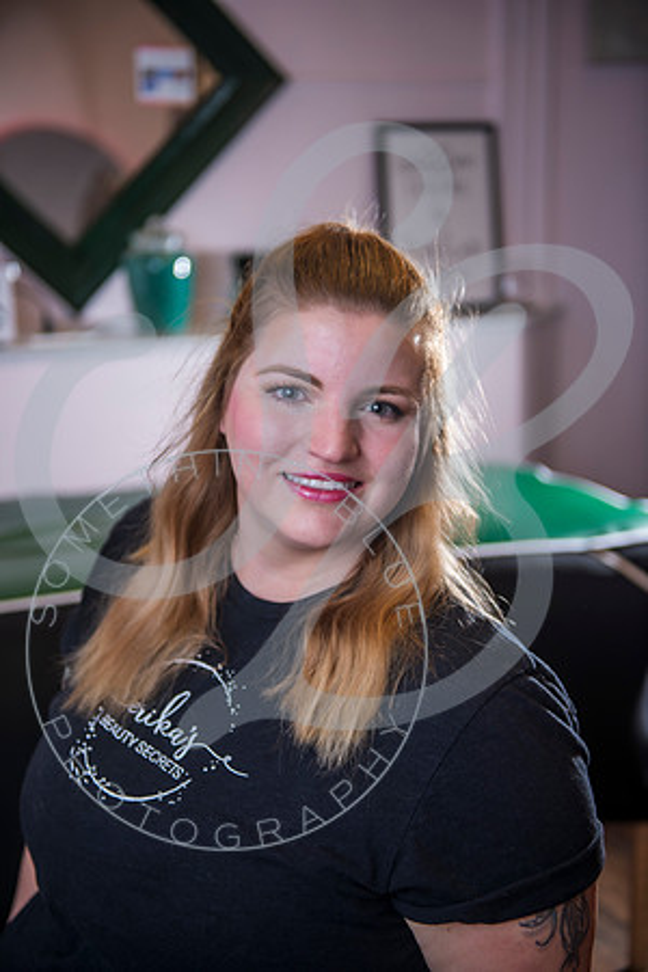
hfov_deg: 27.0
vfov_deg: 39.6
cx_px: 324
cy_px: 486
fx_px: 1350
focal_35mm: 50
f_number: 2.8
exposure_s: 1/125
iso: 100
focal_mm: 50
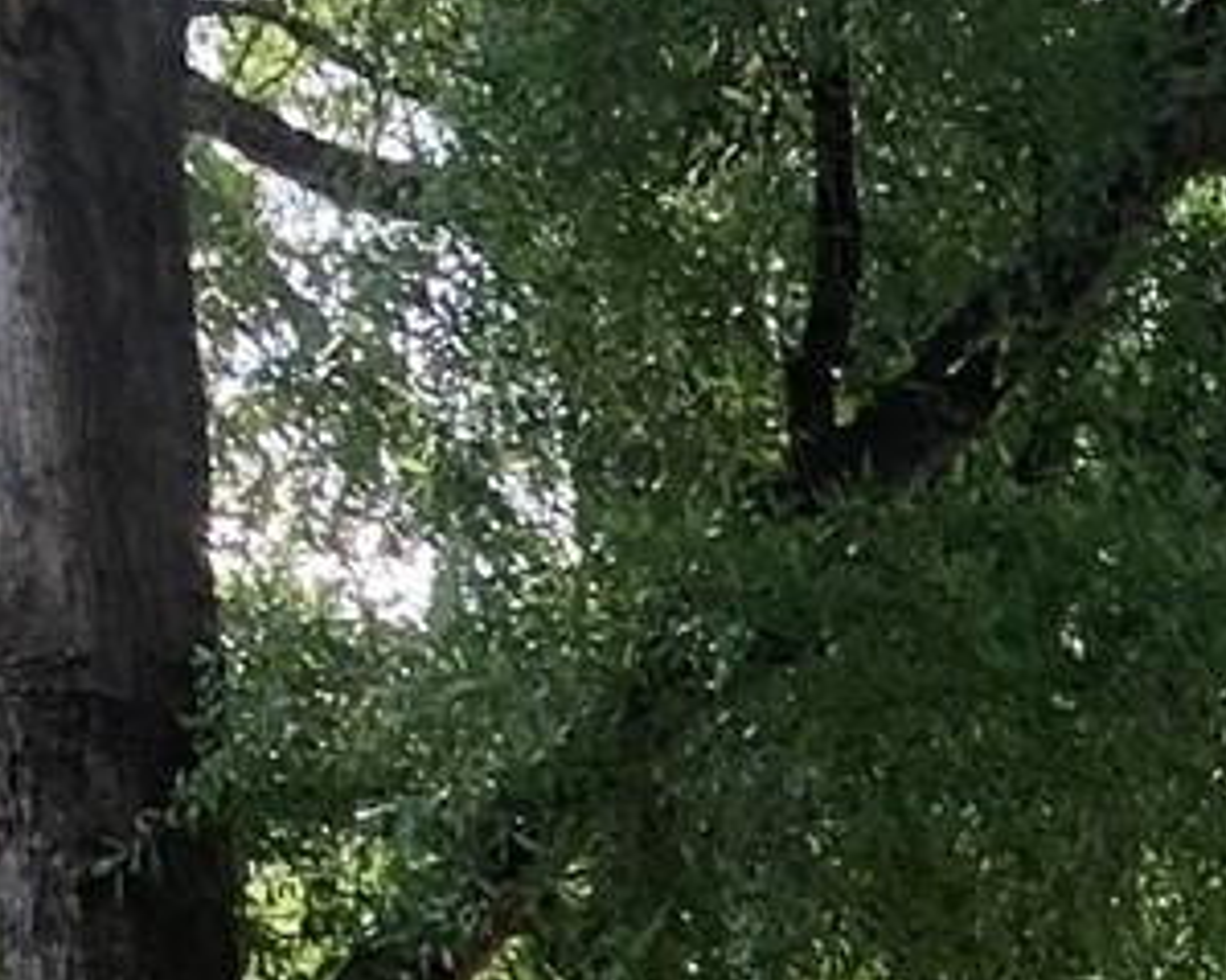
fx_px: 6312
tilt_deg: -6.1
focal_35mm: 174
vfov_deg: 7.9
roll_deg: +0.3
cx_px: 3567
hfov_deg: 9.1
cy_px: 2768
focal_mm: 4.25
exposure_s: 1/122
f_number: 1.8
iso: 25
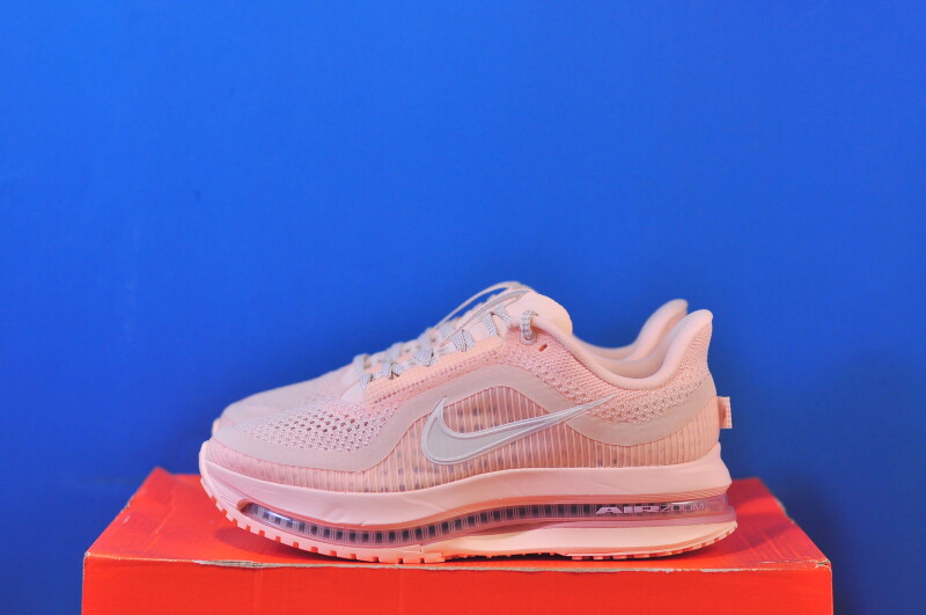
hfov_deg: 27.0
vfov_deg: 18.1
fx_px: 1926
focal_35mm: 75
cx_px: 463
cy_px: 308
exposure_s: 1/320
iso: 250
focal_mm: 50
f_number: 2.8
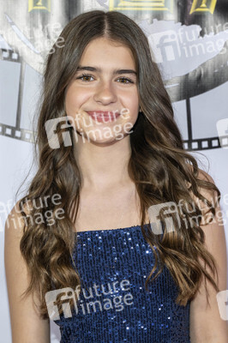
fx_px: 866
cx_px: 114
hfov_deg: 15.0
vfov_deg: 22.4
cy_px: 172
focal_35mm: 91
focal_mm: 91
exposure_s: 1/200
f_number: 5.6
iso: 800
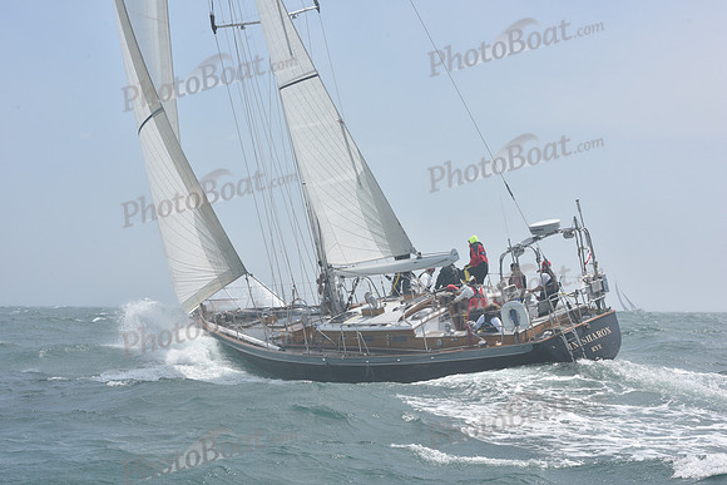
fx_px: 1414
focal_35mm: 70
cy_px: 242
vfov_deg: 19.5
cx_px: 364
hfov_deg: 28.8
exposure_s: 1/800
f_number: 11
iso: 320
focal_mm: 70
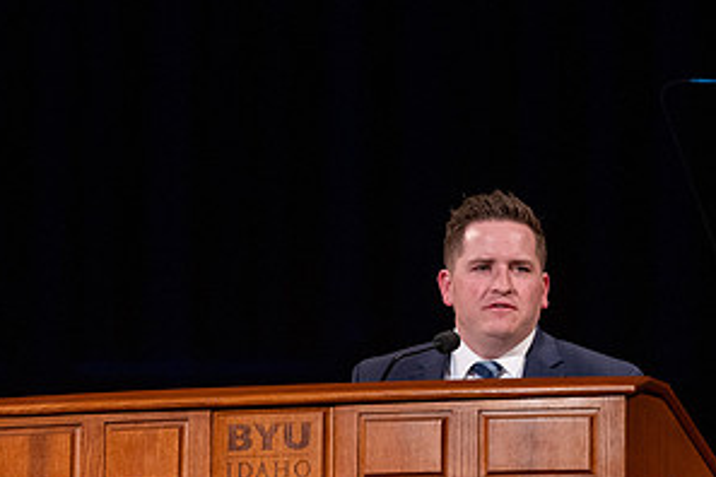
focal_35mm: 391
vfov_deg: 3.5
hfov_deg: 5.3
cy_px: 459
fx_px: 7776
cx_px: 340
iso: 2500
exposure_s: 1/320
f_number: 4
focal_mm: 200
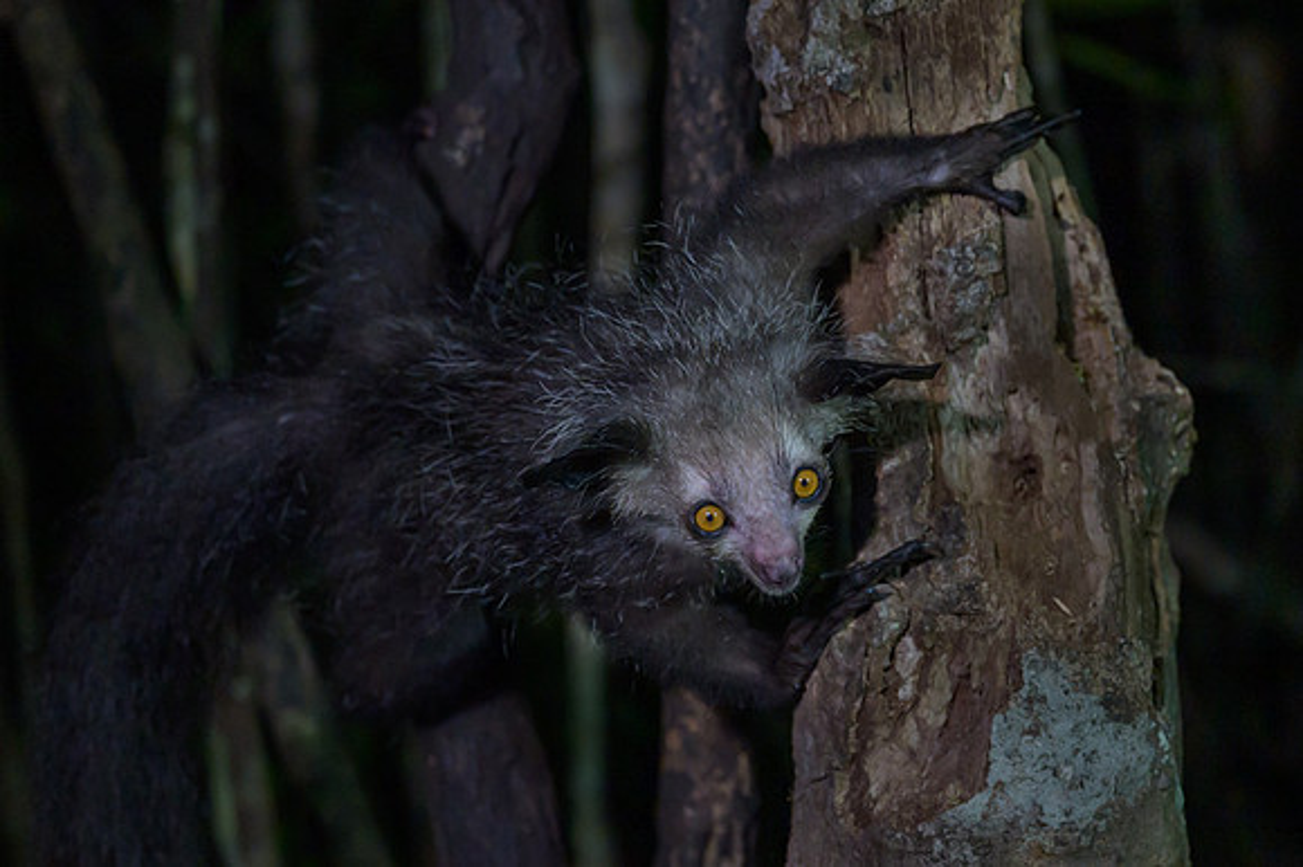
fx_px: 3786
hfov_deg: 19.5
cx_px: 891
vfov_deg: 13.1
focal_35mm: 105
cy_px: 501
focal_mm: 70
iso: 4000
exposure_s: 1/320
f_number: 2.8
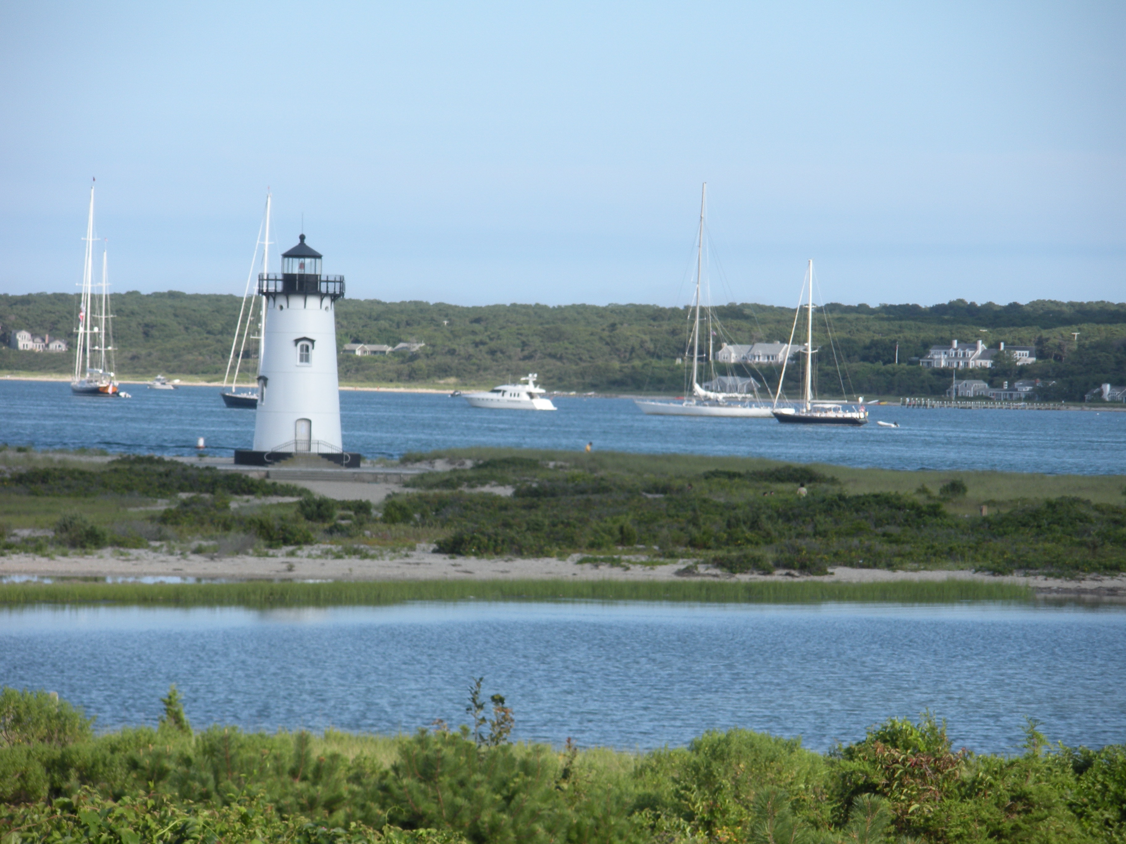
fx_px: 5855
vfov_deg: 8.2
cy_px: 422
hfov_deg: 11.0
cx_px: 563
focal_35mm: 180
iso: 64
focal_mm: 31.5
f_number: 5.6
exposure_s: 1/193
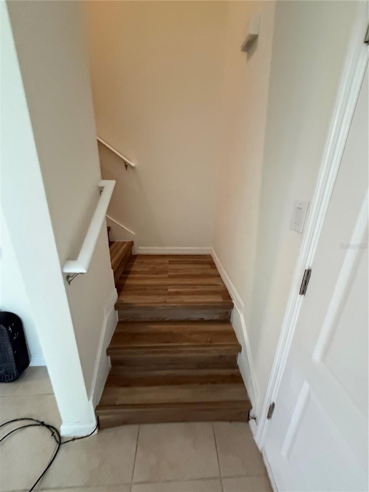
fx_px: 199
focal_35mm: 14
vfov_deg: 102.1
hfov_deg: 85.7
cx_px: 184
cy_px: 246
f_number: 2.2
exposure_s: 1/60
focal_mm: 2.22
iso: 1000
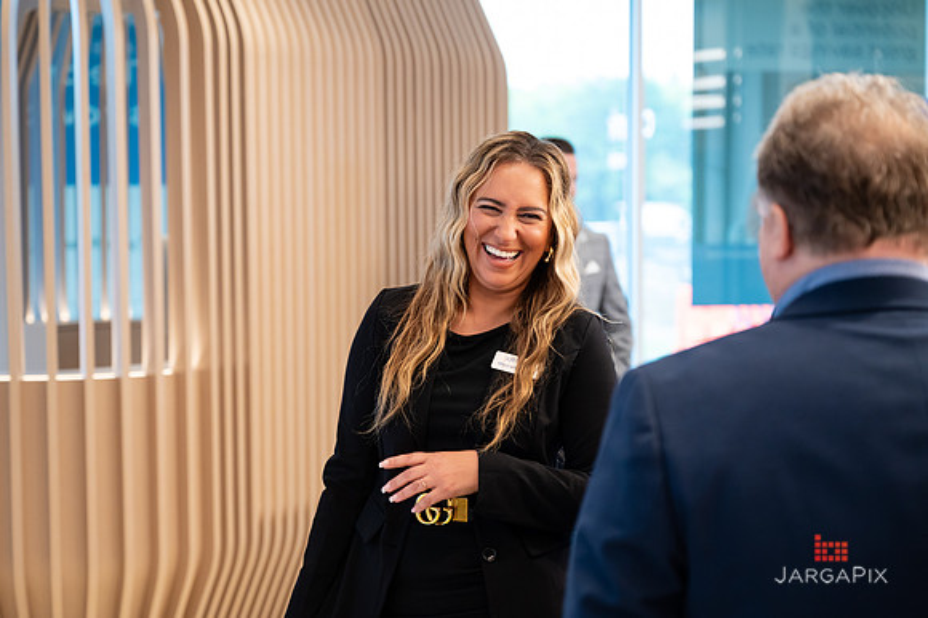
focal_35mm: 74
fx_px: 1913
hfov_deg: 27.3
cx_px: 440
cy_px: 293
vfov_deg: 18.3
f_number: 3.2
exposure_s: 1/200
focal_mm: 70
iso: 1000
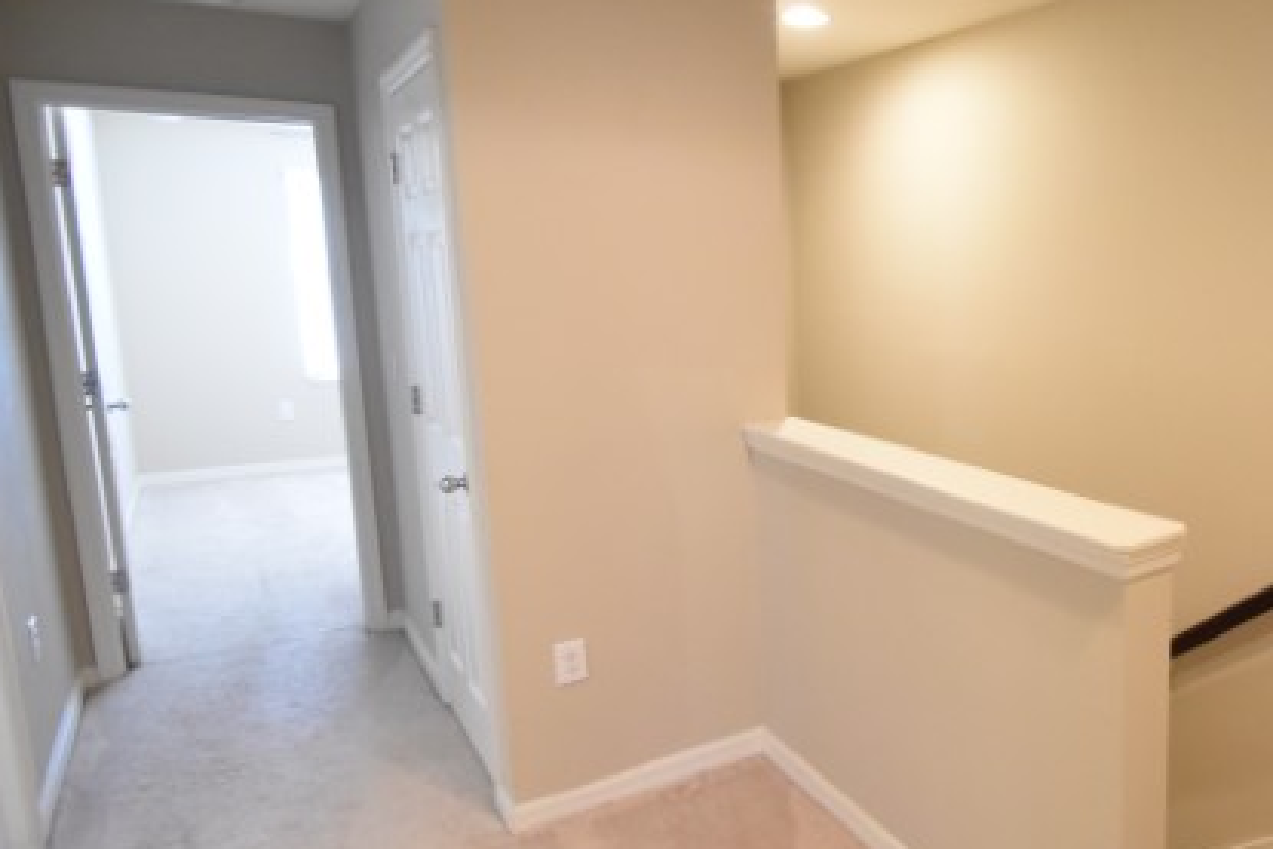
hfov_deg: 62.2
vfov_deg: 49.6
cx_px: 1055
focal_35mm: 26
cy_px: 417
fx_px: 920
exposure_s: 1/60
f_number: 3.5
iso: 2500
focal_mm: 10
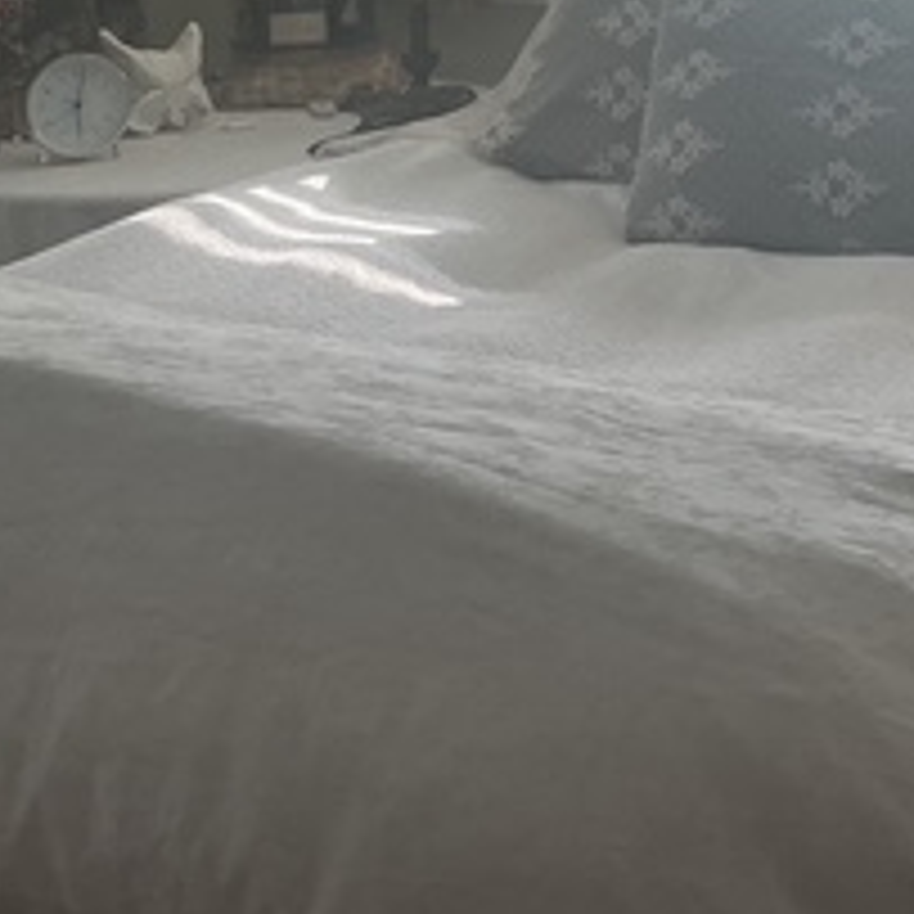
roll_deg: +0.0
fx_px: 2420
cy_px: -126
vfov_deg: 20.3
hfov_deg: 21.0
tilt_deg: -4.5
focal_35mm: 81
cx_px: 801
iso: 50
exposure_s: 1/120
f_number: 1.8
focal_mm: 3
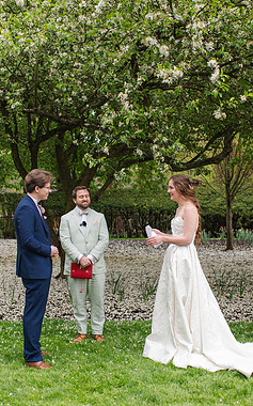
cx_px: 96
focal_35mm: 65
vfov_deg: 31.5
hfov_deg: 19.9
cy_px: 208
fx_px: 718
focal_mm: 35
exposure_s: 1/640
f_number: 3.2
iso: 180
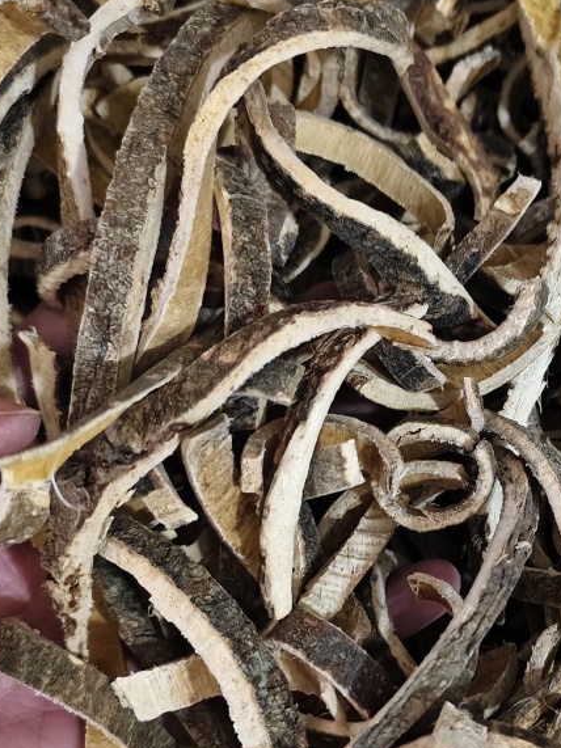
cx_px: 442
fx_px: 930
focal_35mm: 43
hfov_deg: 32.7
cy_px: 458
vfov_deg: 43.6
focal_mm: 5.56
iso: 5709
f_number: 1.88
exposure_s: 1/243
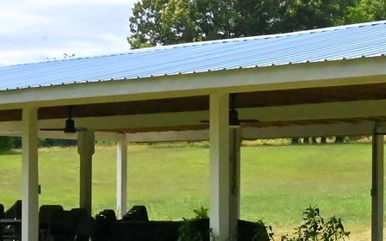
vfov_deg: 12.2
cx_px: 336
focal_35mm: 107
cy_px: 201
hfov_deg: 19.2
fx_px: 1126
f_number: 22
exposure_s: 1/2000
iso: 6400
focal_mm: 23
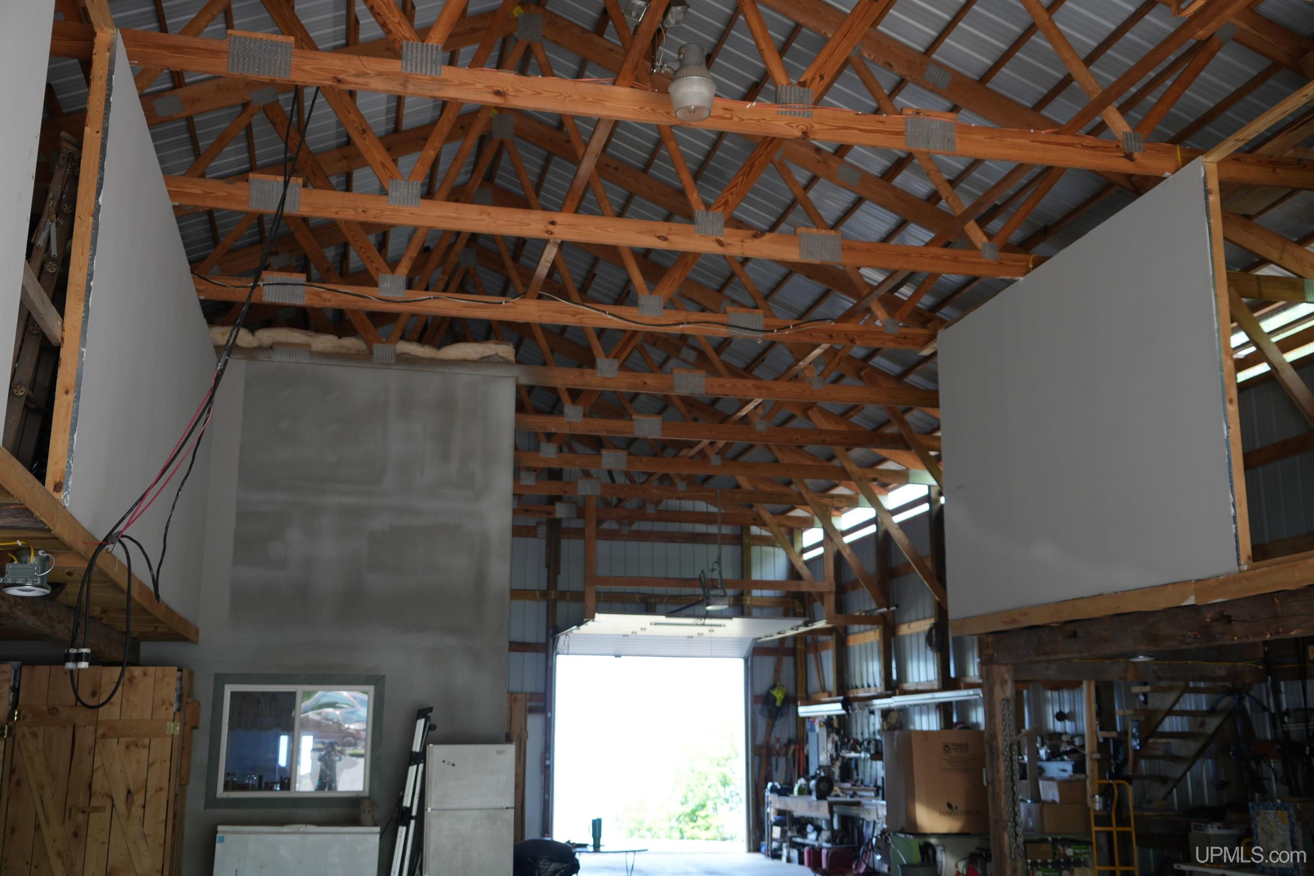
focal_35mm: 36
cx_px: 657
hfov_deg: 53.1
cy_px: 438
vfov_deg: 36.9
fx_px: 1314
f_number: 4
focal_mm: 36
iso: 200
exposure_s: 1/60
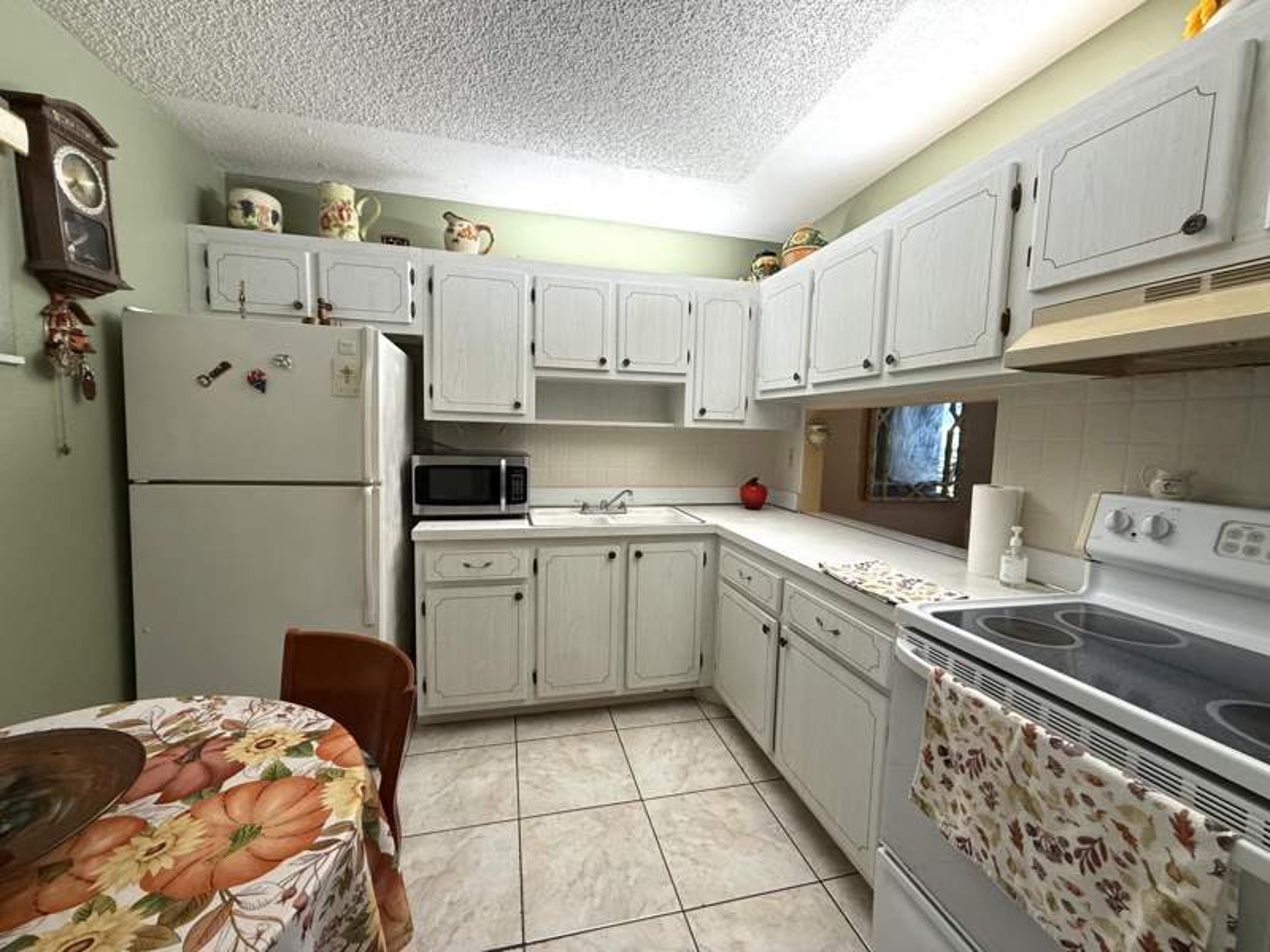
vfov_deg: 85.7
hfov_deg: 102.1
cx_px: 635
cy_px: 476
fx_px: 514
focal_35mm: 14
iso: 160
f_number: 2.2
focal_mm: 2.22
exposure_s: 1/120
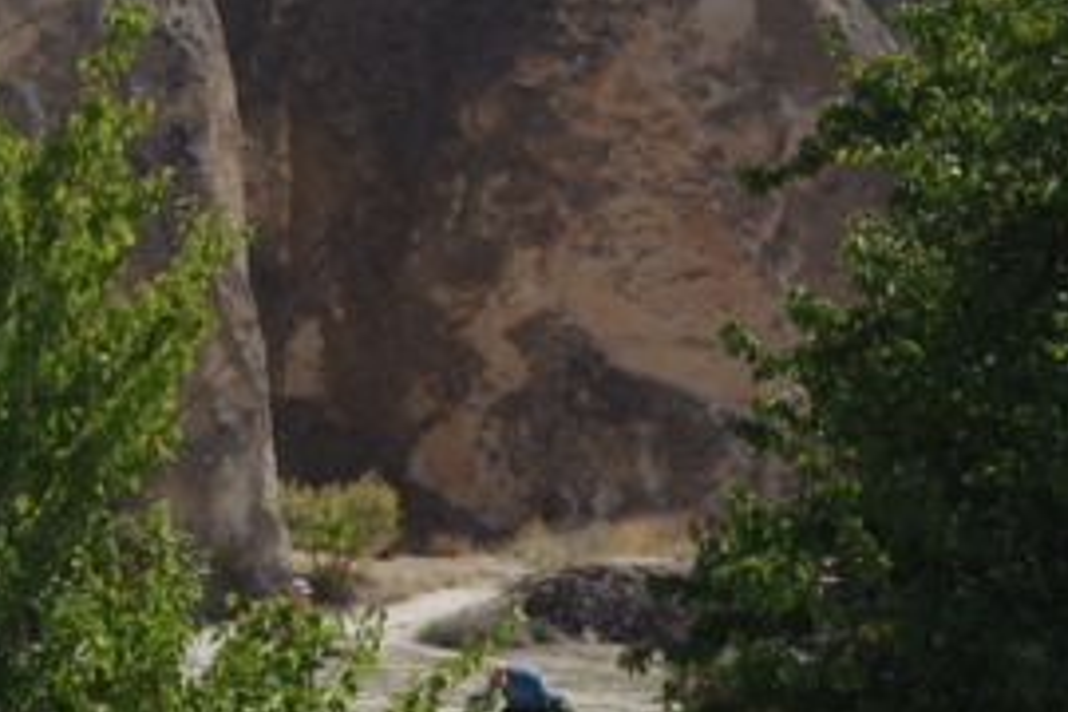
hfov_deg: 10.0
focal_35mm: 196
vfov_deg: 6.9
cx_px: -831
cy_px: -271
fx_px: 5814
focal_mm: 19.53
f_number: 5.6
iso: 125
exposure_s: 1/640
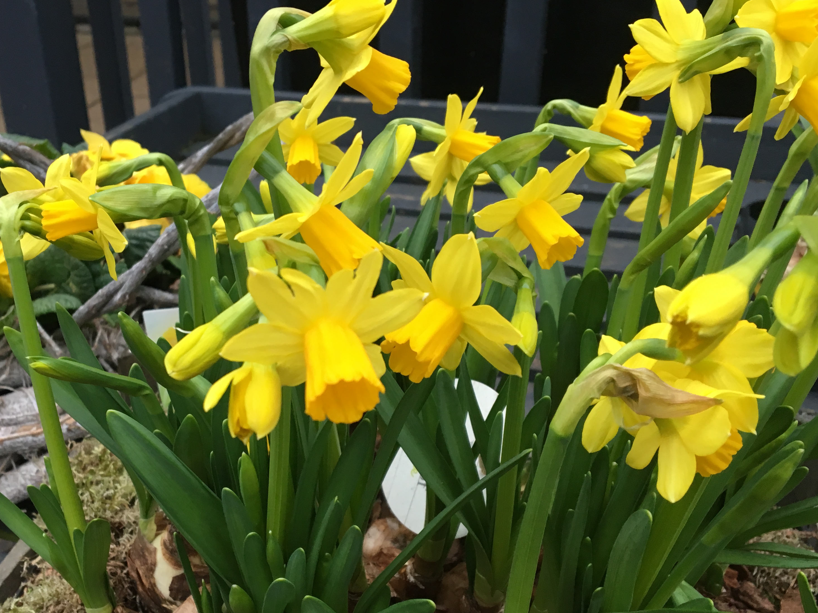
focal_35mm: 40
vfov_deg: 35.7
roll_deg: +2.0
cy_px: 391
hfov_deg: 46.3
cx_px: 302
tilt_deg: -31.9
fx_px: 945
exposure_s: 1/33
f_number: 2.2
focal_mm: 4.15
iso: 50
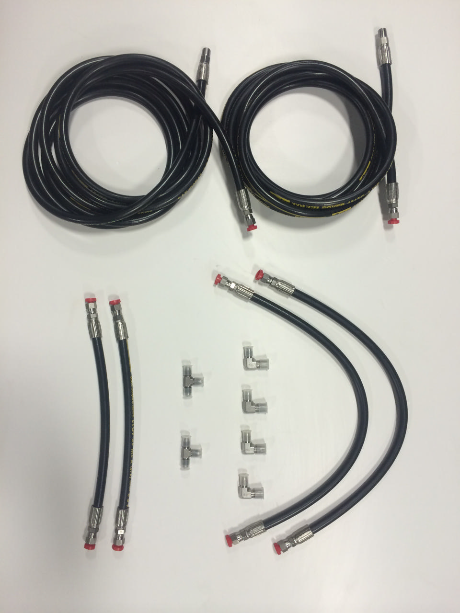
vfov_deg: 60.0
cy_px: 306
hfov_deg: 46.8
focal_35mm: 30
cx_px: 230
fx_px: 532
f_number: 2.2
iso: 40
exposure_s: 1/30
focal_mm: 4.12
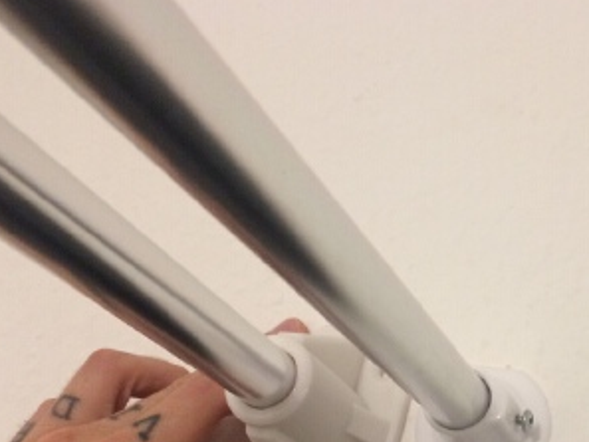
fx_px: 885
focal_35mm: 52
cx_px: 439
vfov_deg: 27.4
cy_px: 365
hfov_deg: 36.0
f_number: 2.2
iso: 250
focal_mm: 4.15
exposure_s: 1/33
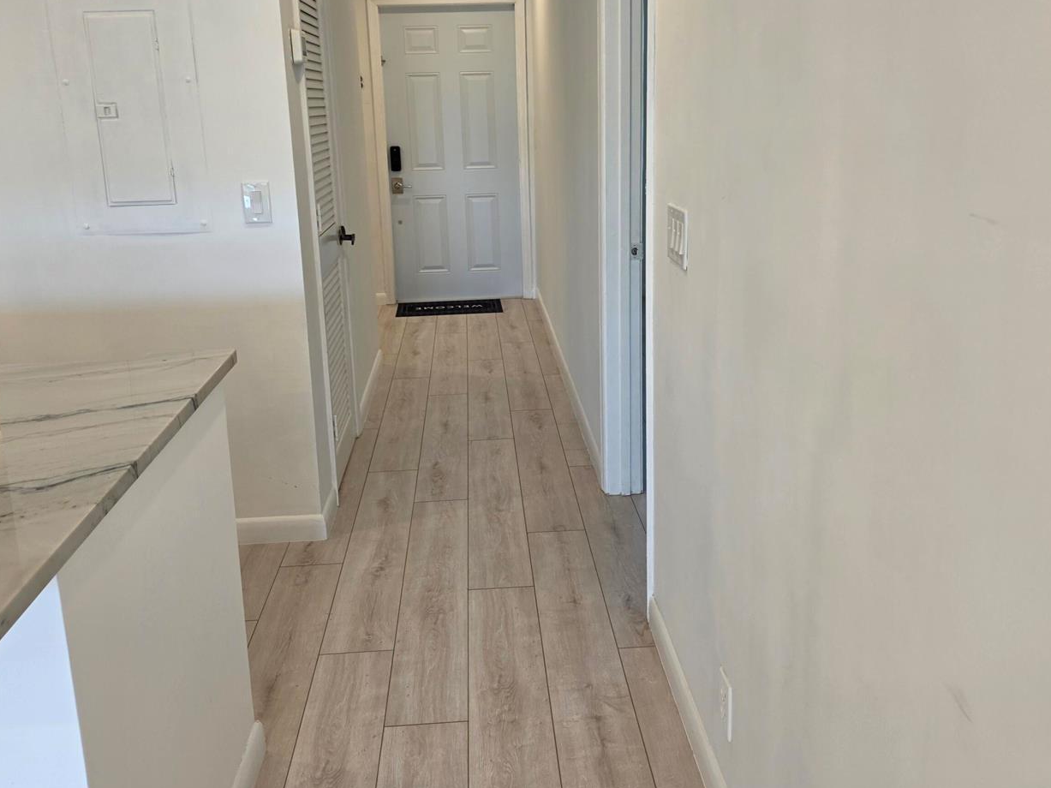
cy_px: 312
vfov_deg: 46.5
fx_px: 911
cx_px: 542
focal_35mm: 30
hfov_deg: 60.0
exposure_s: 1/180
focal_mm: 6.5
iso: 64
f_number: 1.4
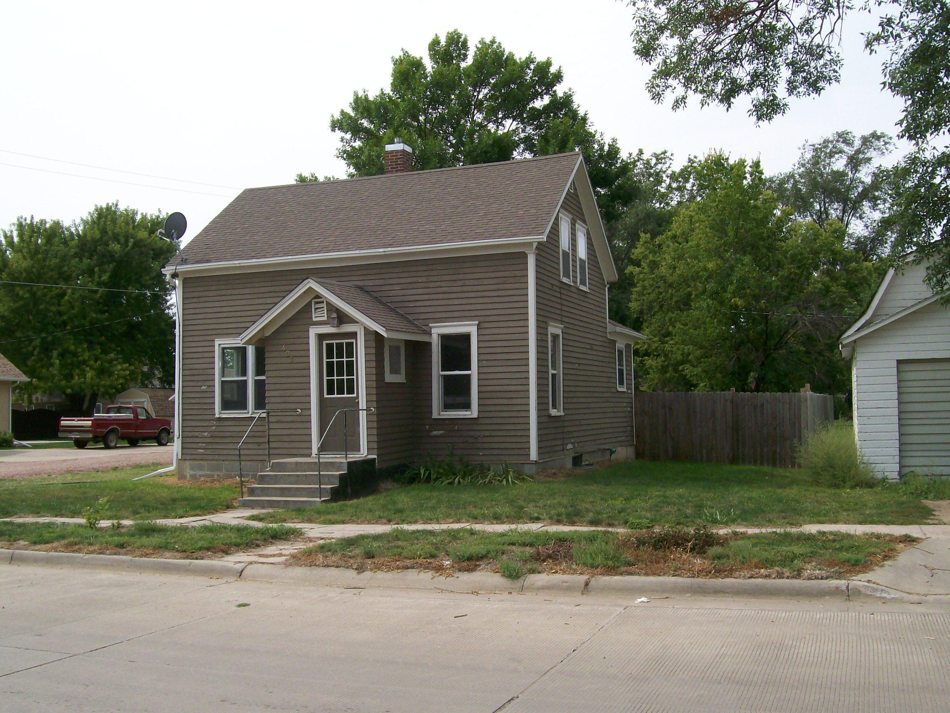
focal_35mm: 36
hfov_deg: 51.4
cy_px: 356
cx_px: 475
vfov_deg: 39.7
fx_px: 988
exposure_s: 1/505
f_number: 4.8
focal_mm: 6
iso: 80
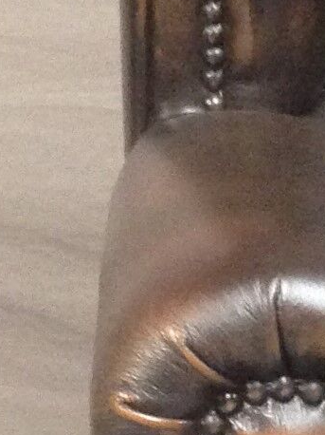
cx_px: 904
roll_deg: -2.3
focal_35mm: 235
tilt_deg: -12.2
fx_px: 2945
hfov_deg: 5.9
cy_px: 348
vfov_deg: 8.4
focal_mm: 4.12
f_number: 2.4
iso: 400
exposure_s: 1/17
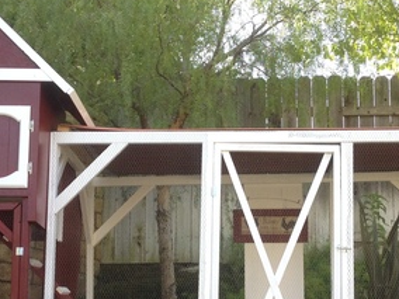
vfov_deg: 19.7
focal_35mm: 74
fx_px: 853
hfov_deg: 26.3
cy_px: 227
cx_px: 208
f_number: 2.4
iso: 80
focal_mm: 4.28
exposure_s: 1/307
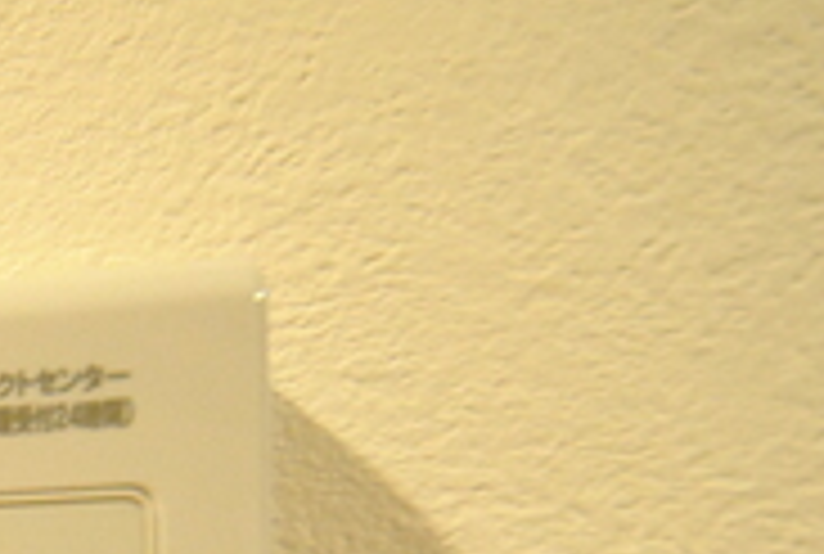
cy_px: 766
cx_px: -360
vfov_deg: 26.1
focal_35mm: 42
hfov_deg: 30.4
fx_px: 964
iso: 1600
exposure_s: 1/40
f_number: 4.5
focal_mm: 8
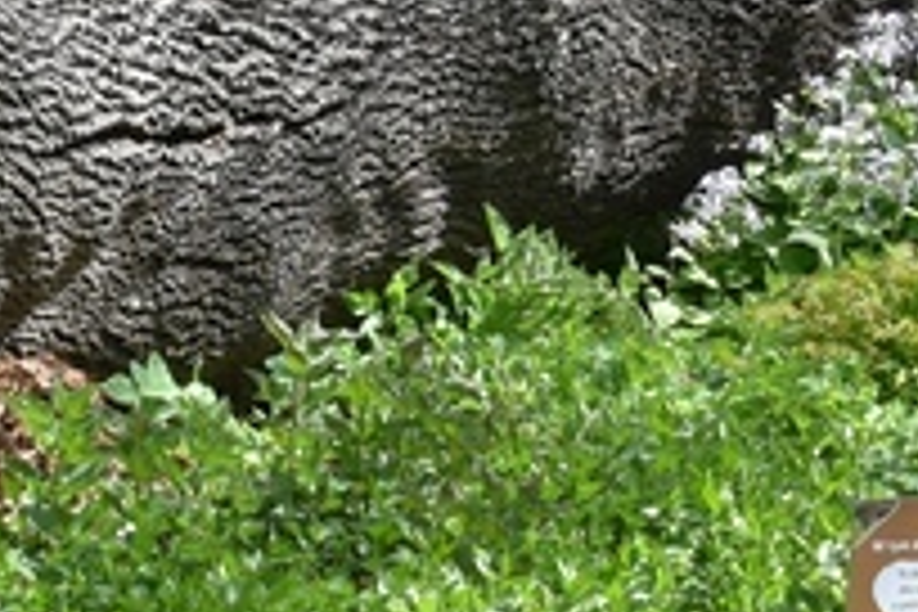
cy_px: -22
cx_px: 261
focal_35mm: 169
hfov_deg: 12.1
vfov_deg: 8.1
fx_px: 4309
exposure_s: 1/250
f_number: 8
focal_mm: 32
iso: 280
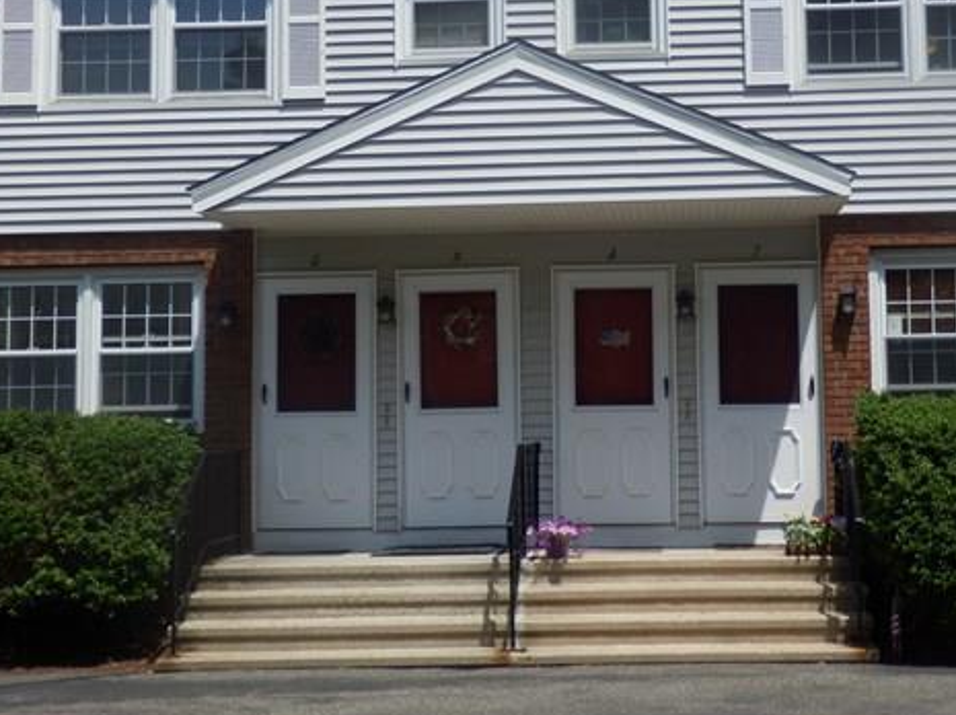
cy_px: 286
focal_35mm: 62
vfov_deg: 23.6
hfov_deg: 31.1
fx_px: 1711
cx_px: 569
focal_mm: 8
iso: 80
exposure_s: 1/800
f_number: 3.8
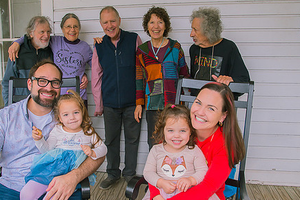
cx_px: 132
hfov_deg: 58.6
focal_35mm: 32
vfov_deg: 41.1
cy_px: 93
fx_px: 267
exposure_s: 1/80
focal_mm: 24
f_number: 5
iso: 200
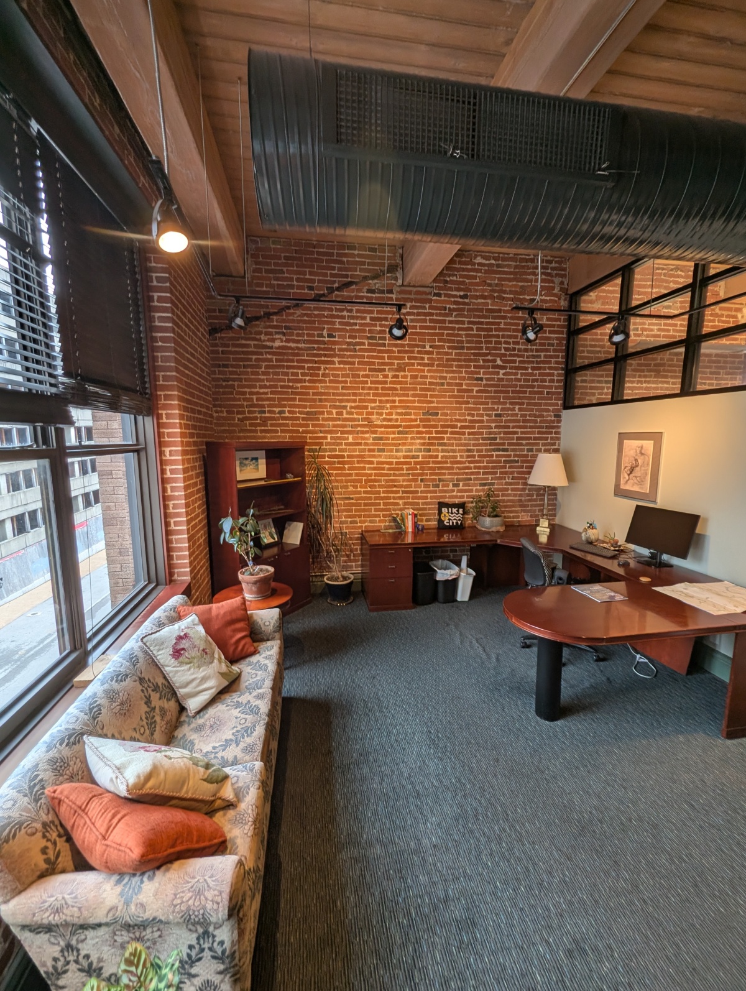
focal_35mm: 13
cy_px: 496
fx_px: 373
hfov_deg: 90.1
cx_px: 373
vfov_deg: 106.1
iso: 39
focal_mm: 1.95
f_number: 2.2
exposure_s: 1/60
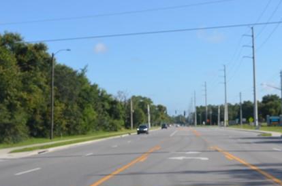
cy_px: 93
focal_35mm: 71
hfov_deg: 28.5
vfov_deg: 19.1
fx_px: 555
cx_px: 164
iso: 100
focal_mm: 18
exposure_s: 1/250
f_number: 8
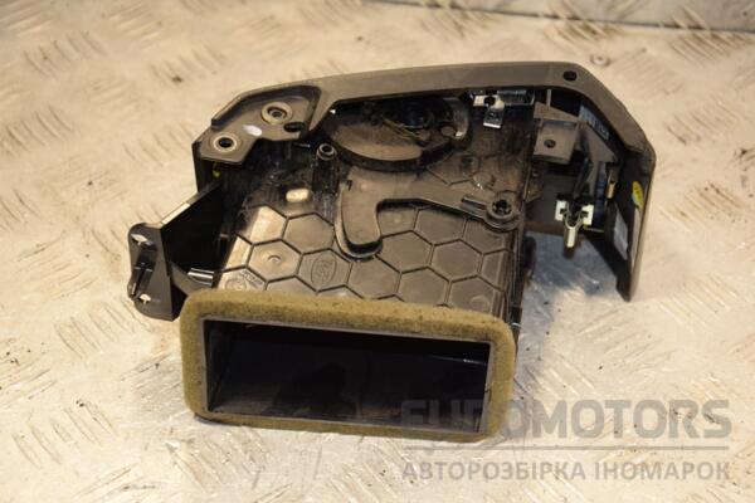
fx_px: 1950
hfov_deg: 21.9
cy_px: 252
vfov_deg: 14.7
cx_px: 378
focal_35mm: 93
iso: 800
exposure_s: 1/160
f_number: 5.3
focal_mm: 62
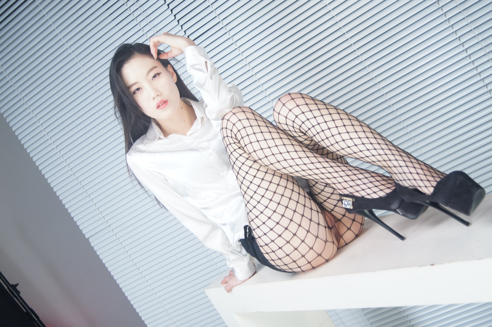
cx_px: 246
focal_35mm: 52
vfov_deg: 25.7
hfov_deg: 37.9
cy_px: 164
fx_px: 717
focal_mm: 35
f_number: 5
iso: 800
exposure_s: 1/160
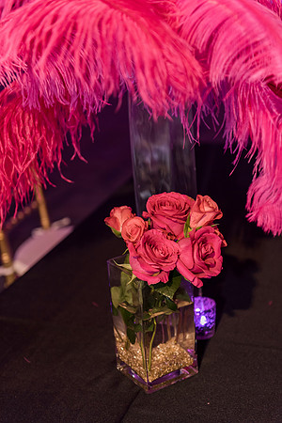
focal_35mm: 70
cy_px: 212
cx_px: 141
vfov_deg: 28.8
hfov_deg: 19.5
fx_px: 822
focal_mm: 70
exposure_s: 1/60
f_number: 3.2
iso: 1600
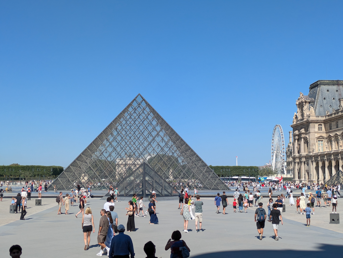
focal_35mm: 51
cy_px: 129
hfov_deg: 37.5
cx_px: 172
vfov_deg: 28.6
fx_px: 506
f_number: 1.89
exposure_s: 1/2427
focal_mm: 5.43
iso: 45
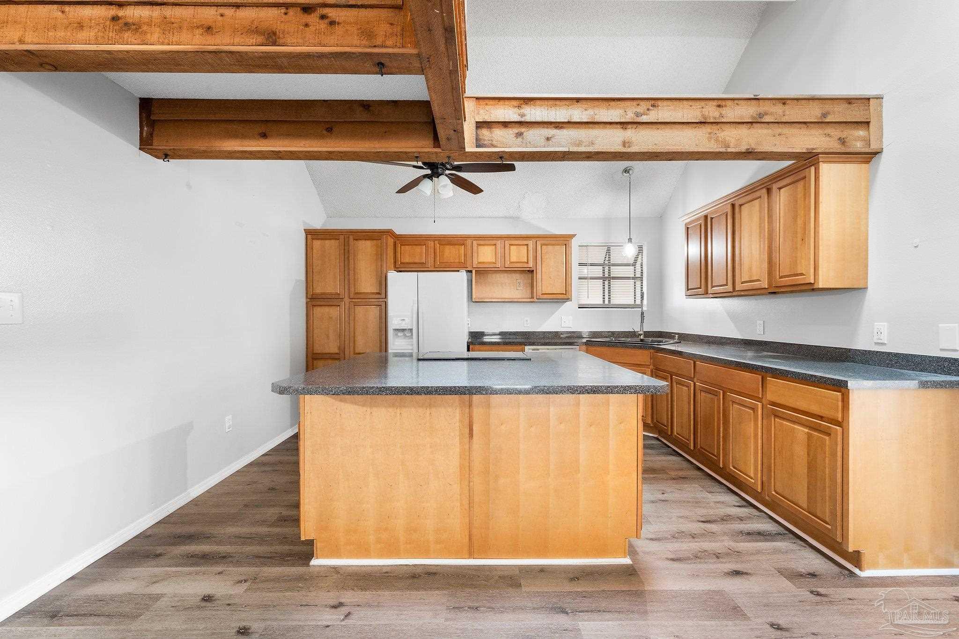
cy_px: 320
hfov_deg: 100.4
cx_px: 480
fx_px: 400
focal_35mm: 15
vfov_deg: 77.3
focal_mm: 15
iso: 500
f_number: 10
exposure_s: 1.6
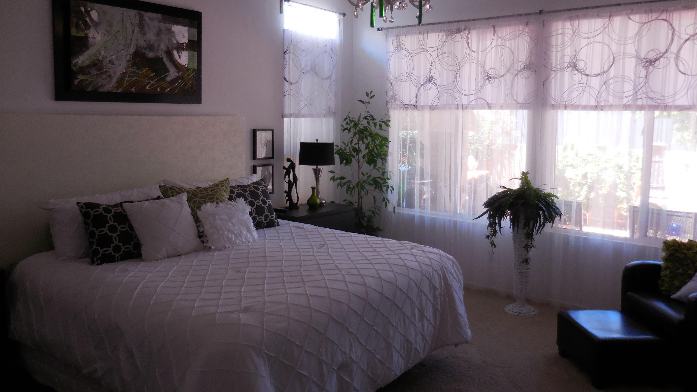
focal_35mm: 28
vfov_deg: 41.4
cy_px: 164
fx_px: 517
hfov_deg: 67.9
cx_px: 354
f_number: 3.3
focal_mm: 4.5
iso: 220
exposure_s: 1/30
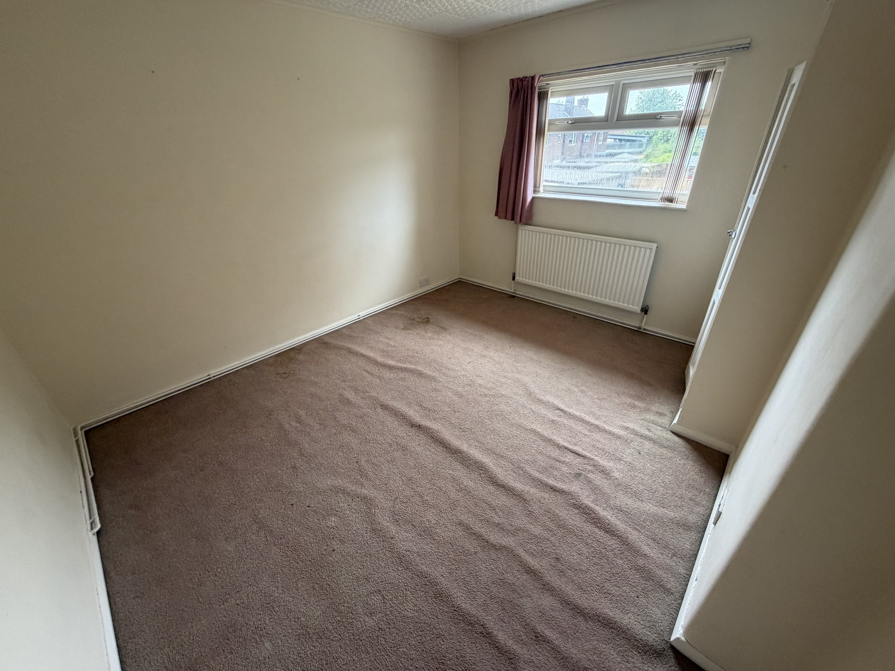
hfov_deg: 102.1
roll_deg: +1.6
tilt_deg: -27.3
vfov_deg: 85.7
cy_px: 336
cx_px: 448
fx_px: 362
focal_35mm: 14
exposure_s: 1/121
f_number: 2.2
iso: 250
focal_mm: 2.22
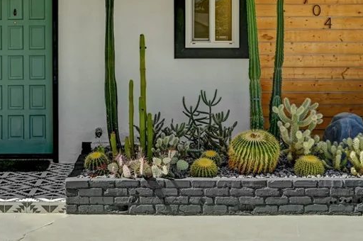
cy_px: 53
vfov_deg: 22.3
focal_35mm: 60
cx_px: 116
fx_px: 604
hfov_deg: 33.1
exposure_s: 1/400
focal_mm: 30
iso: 640
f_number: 8
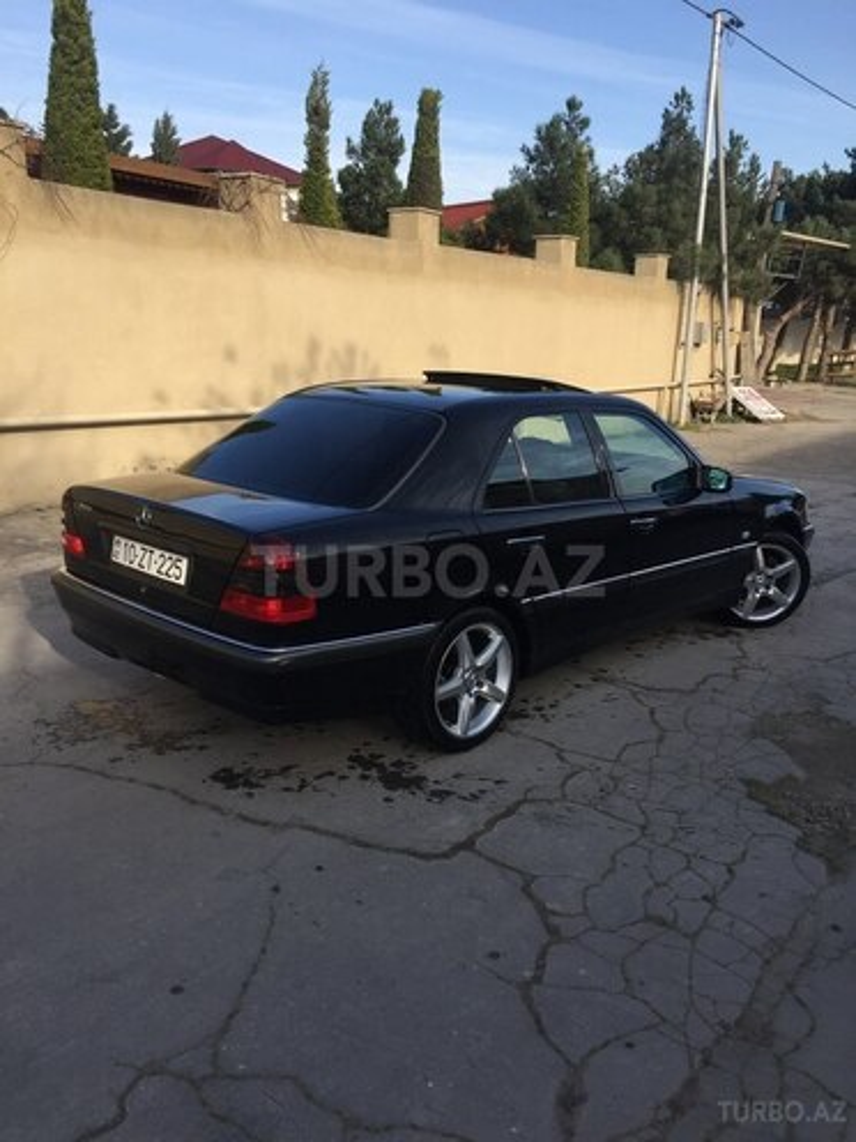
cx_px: 428
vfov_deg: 61.7
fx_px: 956
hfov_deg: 48.2
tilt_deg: -11.4
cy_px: 571
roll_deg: -0.5
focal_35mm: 29
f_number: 2.2
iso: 32
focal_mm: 4.15
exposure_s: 1/1068
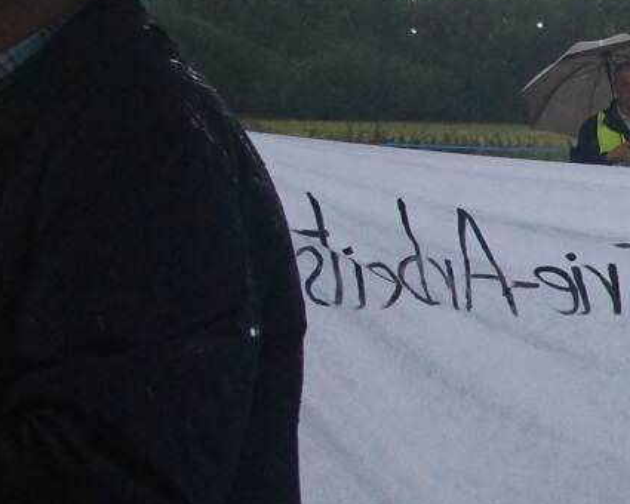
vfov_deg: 9.7
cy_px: 369
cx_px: 1343
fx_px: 2965
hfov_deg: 10.8
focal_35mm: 159
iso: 800
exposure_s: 1/750
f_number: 8
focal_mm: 20
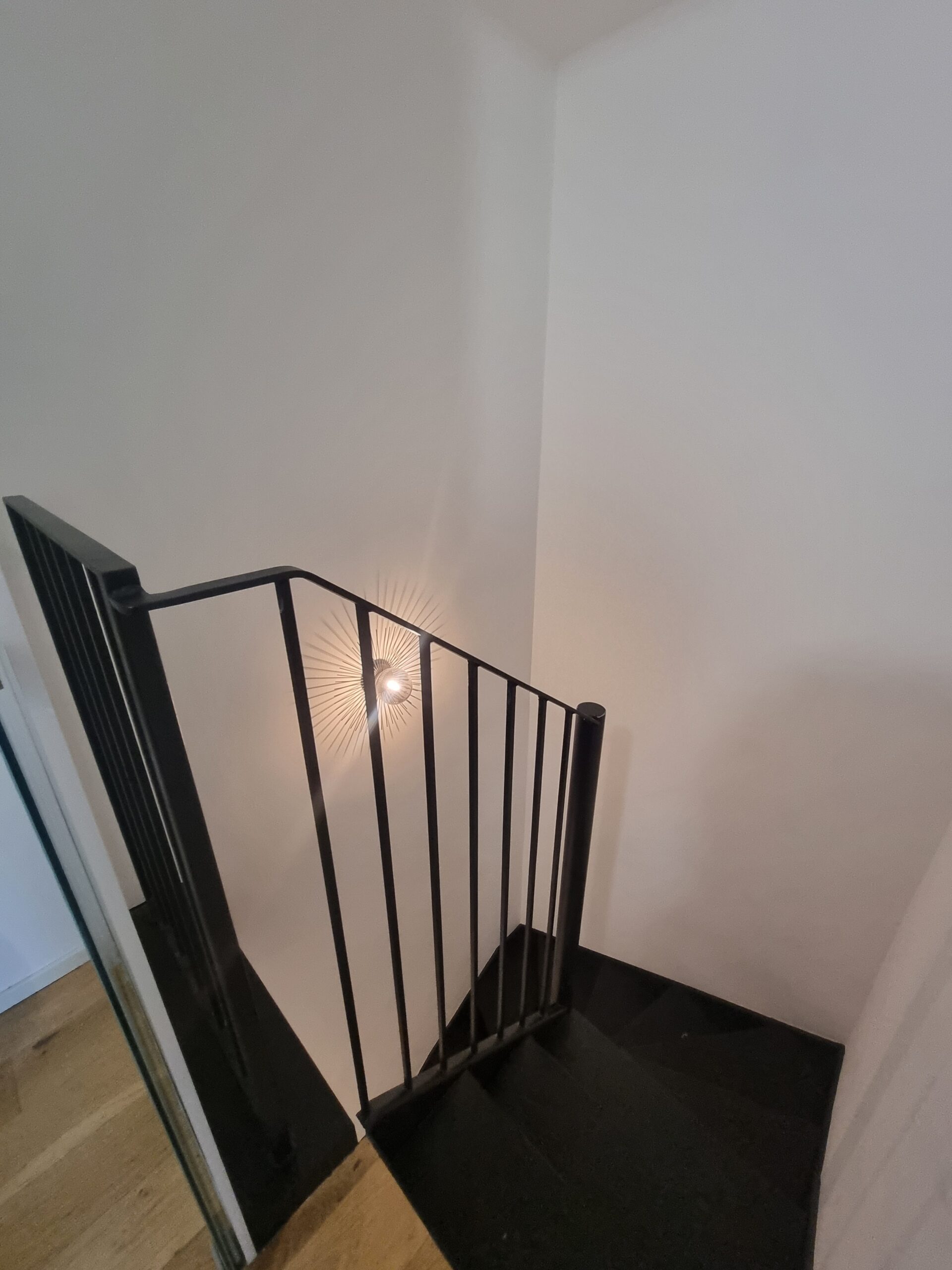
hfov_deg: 89.9
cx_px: 476
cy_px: 635
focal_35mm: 13
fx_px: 477
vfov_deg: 106.2
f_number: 2.2
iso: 400
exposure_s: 1/50
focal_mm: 2.2
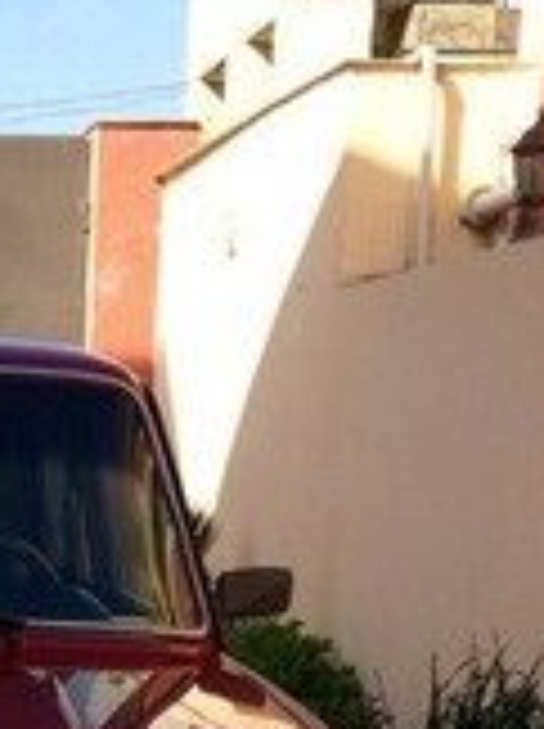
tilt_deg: -17.9
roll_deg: -0.1
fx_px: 1870
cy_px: 990
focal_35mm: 89
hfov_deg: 15.7
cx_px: -184
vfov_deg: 19.9
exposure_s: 1/1026
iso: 32
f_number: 2.2
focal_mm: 4.15
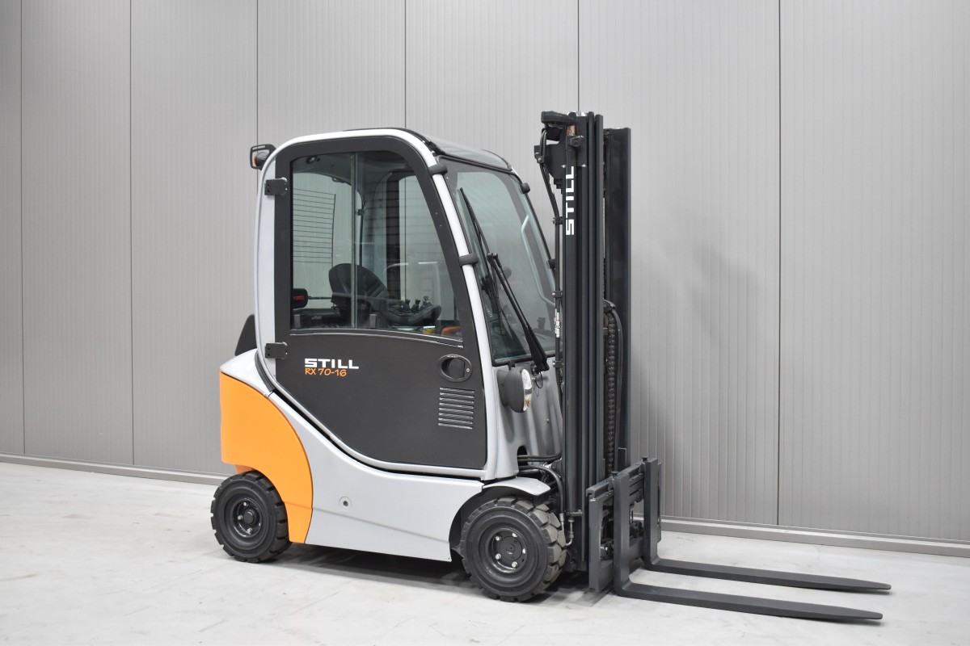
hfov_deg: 51.3
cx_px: 485
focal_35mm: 38
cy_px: 323
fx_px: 1010
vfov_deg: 35.5
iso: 1600
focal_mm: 25
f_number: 4.5
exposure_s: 1/30
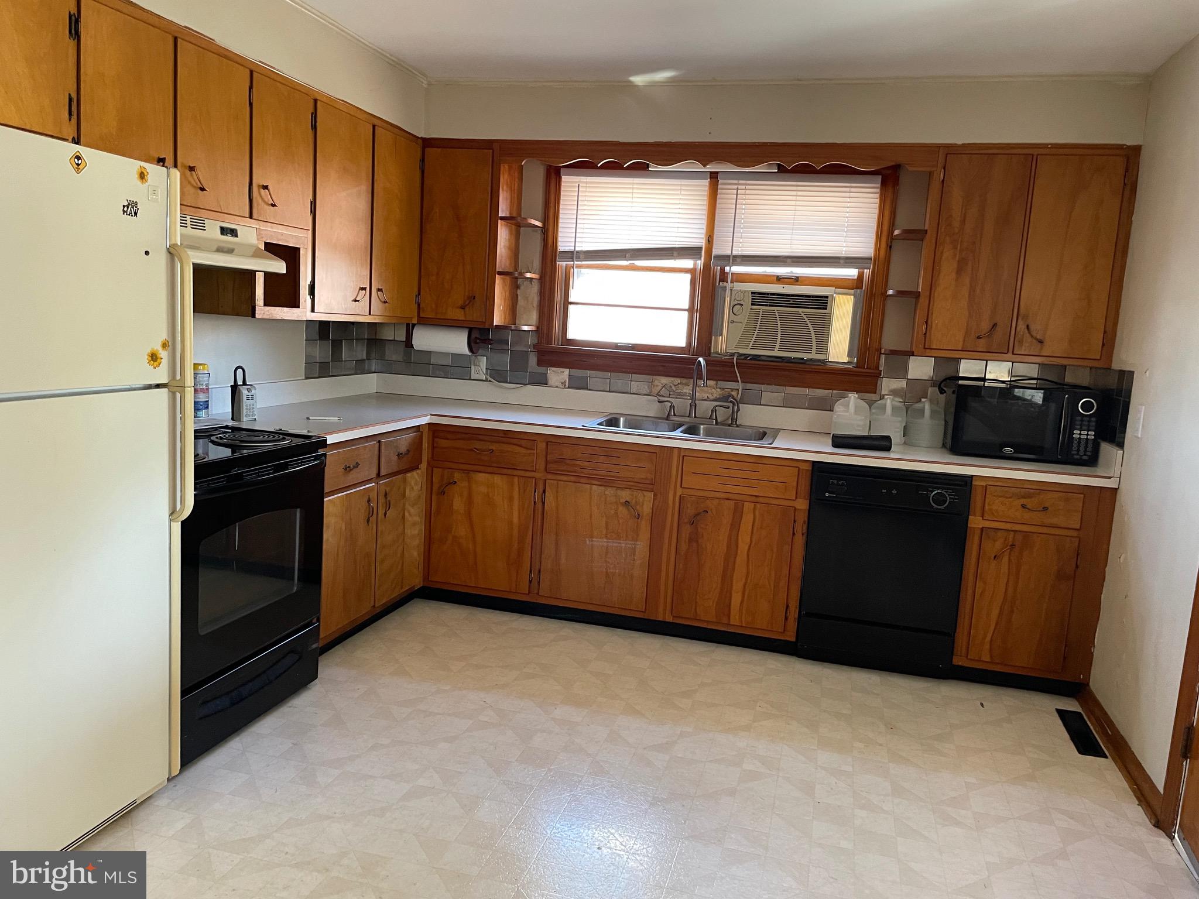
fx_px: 901
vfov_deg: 53.1
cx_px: 600
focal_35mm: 26
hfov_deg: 67.3
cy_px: 450
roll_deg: -2.5
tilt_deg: -7.2
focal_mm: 4.2
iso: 250
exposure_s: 1/60
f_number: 1.6
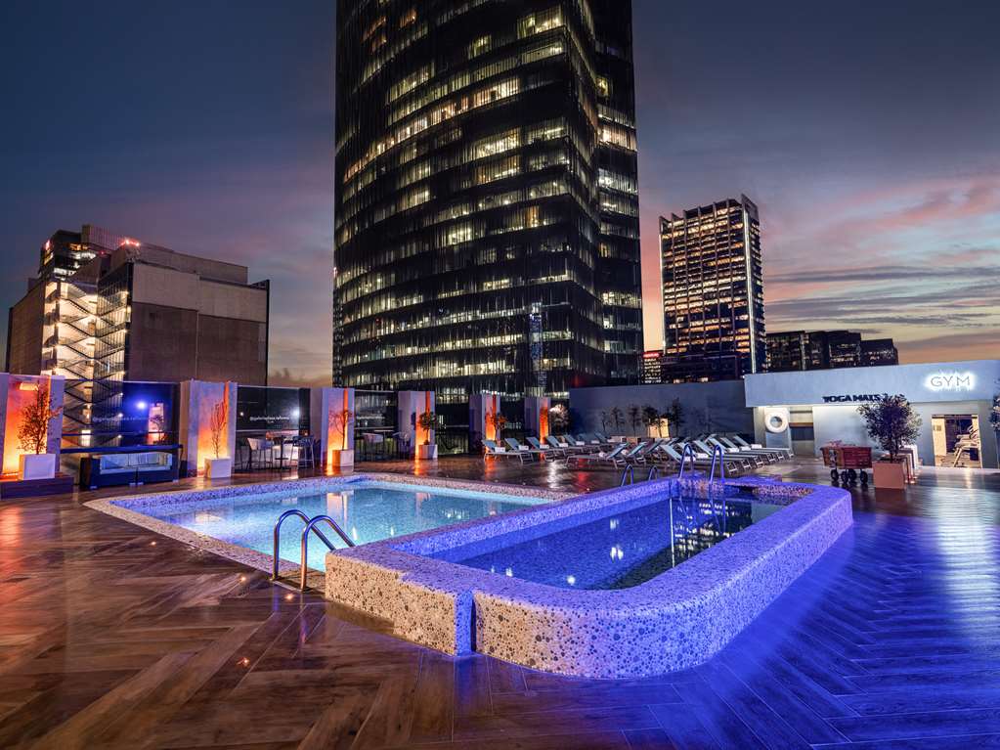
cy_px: 375
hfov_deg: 87.8
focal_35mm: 18
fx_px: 520
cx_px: 500
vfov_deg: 71.6
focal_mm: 23
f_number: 10
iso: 400
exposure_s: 1/1.67
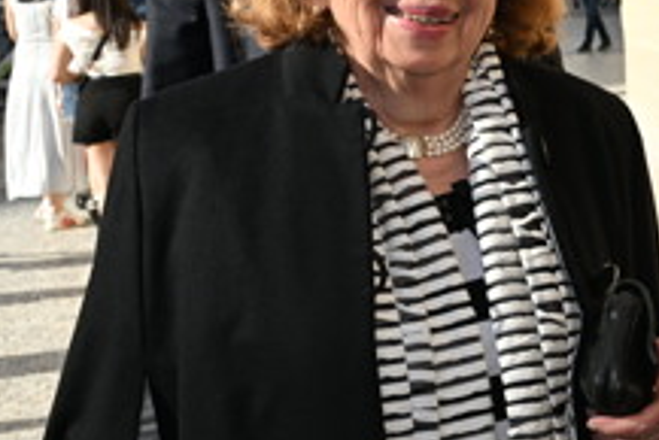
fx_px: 1630
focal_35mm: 89
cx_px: 875
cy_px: 194
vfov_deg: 15.4
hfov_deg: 20.7
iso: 320
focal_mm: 28
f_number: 7.1
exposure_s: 1/640
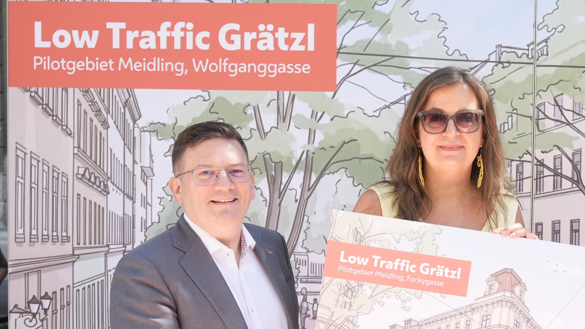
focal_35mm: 60
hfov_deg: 33.4
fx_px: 931
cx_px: 504
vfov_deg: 19.9
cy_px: 254
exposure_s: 1/400
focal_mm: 29
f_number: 5
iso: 500
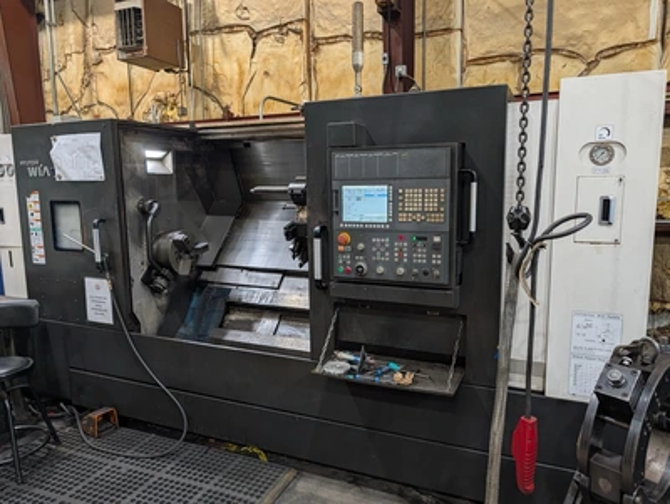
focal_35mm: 24
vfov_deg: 56.9
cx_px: 335
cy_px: 252
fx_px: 465
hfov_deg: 71.5
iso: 19
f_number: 1.68
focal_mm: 6.9
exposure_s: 1/62.3
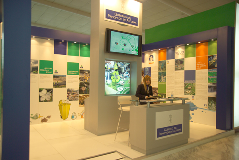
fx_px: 193
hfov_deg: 63.7
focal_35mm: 29
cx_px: 120
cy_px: 80
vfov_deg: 45.0
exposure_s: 1/20
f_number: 3.8
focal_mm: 29
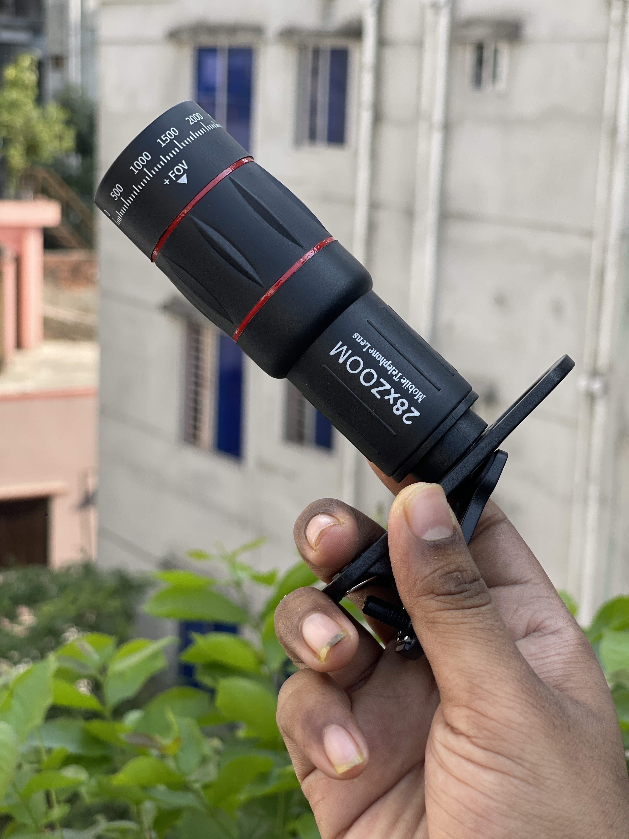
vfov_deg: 30.3
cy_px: 420
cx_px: 314
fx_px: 1551
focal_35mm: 64
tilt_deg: -10.7
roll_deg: -2.7
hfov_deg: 22.9
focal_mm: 7.5
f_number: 2.2
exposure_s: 1/345
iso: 32
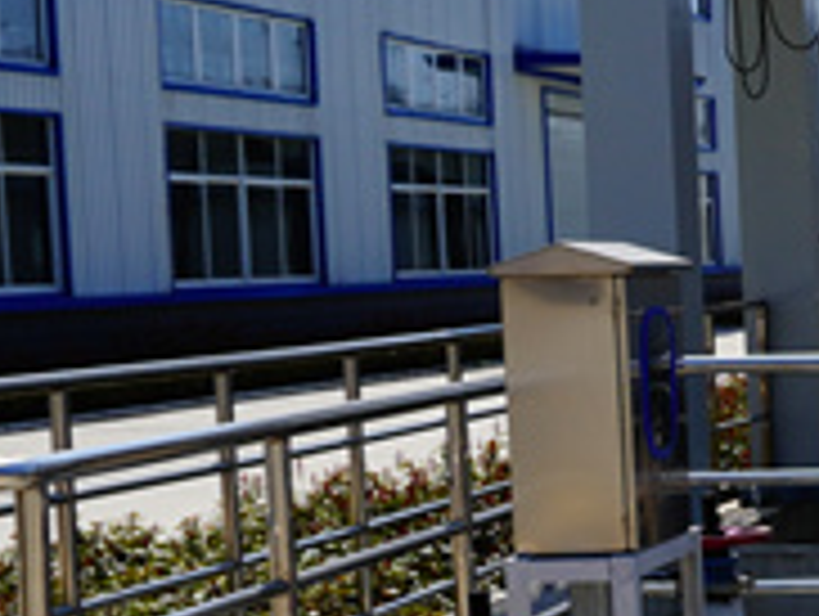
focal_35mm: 114
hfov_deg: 14.7
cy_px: 443
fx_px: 2701
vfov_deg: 13.0
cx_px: 1548
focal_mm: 18
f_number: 5.6
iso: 100
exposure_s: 1/800
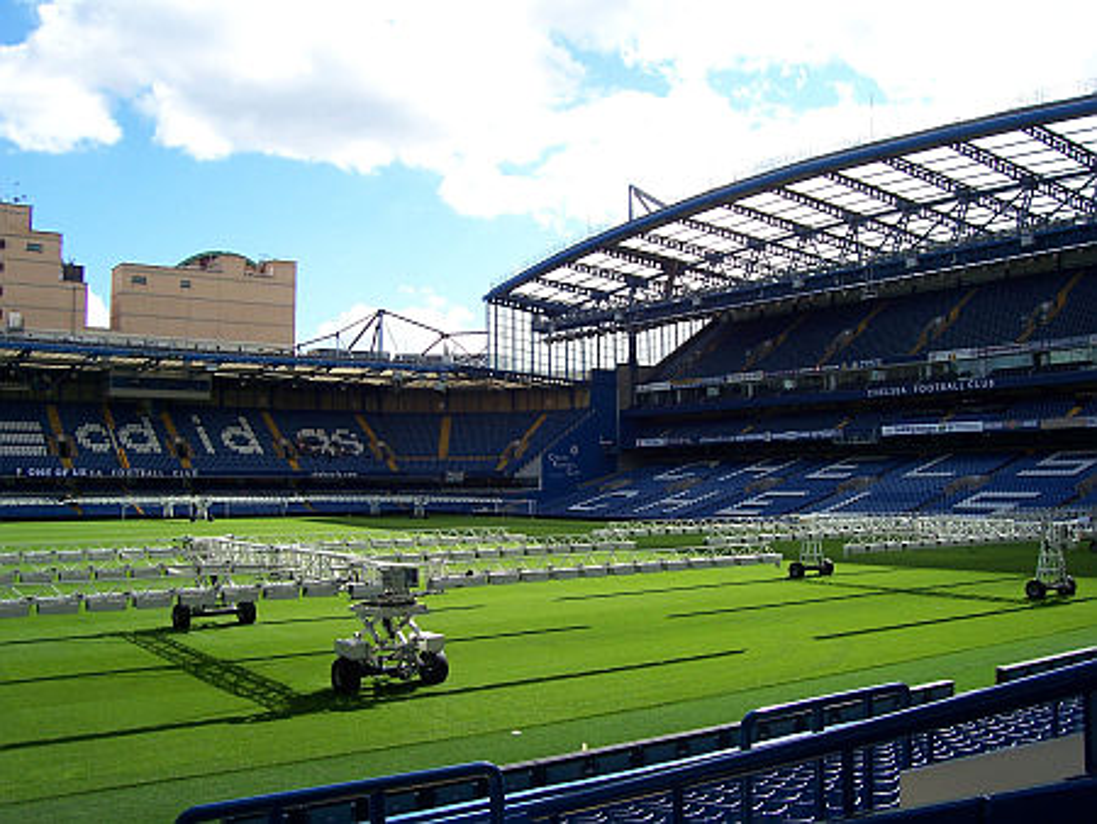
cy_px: 412
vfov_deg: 41.8
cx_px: 548
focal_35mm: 34
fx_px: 1078
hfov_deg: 53.9
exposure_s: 1/350
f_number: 5.6
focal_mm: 5.6
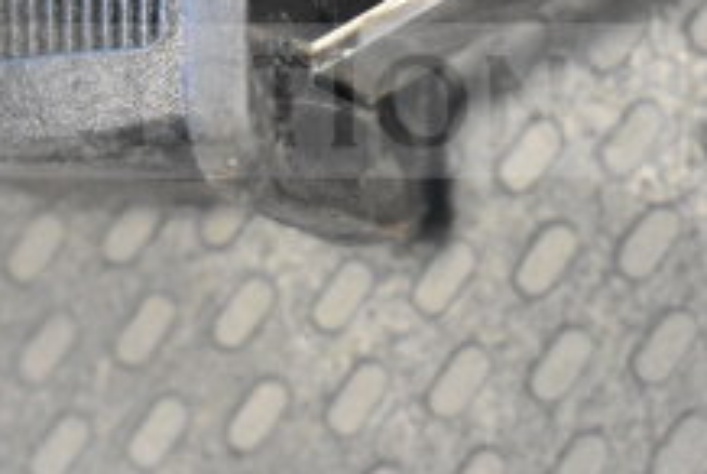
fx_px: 4531
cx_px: 308
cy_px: -80
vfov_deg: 6.0
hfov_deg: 8.9
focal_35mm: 230
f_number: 5.6
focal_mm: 55
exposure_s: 1/100
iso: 12800
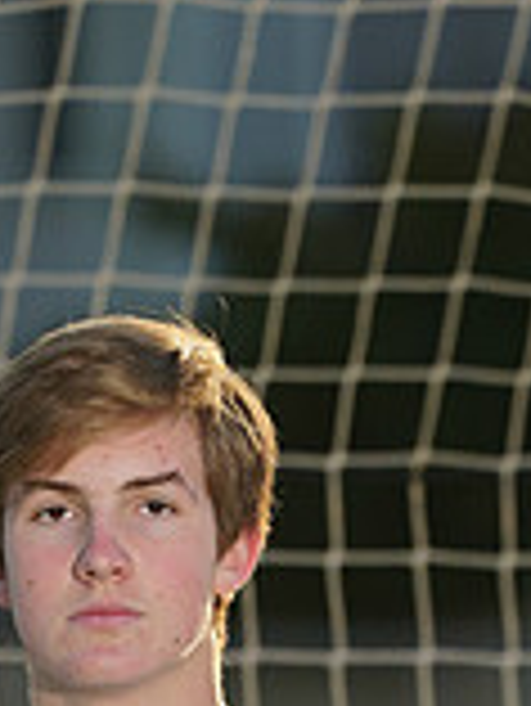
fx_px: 24531
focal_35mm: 1201
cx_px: 110
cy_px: 1129
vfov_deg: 1.6
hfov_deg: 1.2
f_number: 8
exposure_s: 1/200
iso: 100
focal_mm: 339
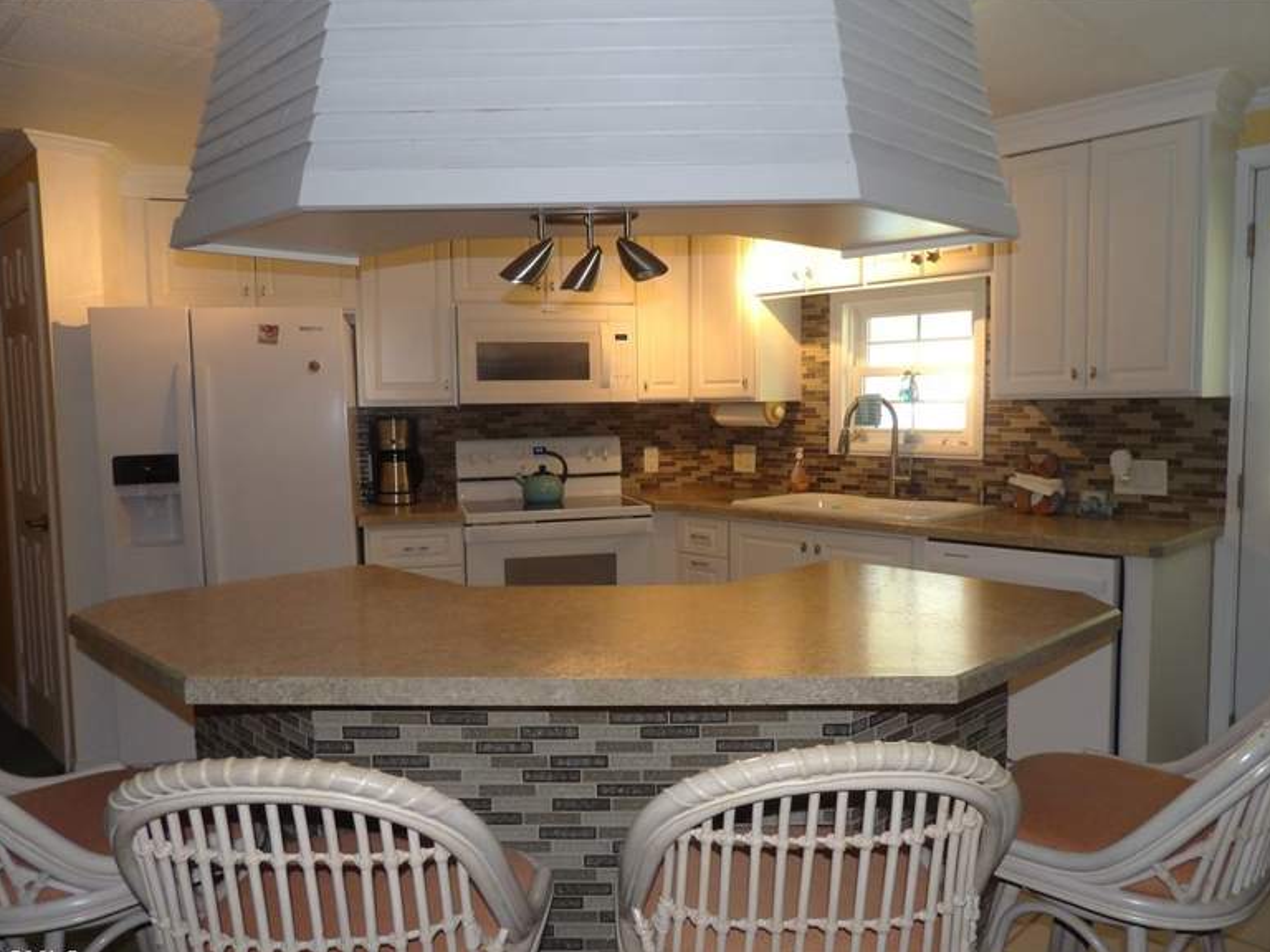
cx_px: 620
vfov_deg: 54.9
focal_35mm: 25
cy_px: 488
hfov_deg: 69.4
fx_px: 917
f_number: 3.2
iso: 200
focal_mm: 4.3
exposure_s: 1/33
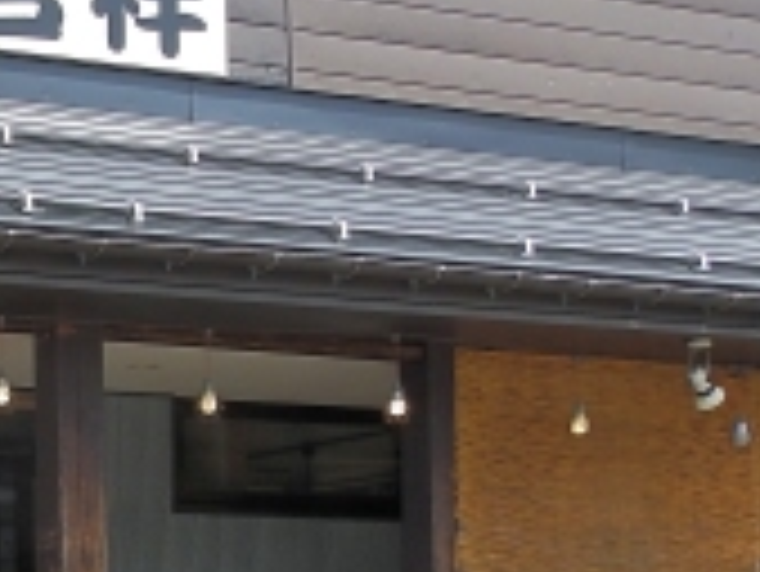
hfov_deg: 22.2
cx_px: -256
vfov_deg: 18.9
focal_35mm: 78
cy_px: 374
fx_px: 1714
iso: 80
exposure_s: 1/320
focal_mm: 4
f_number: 4.5
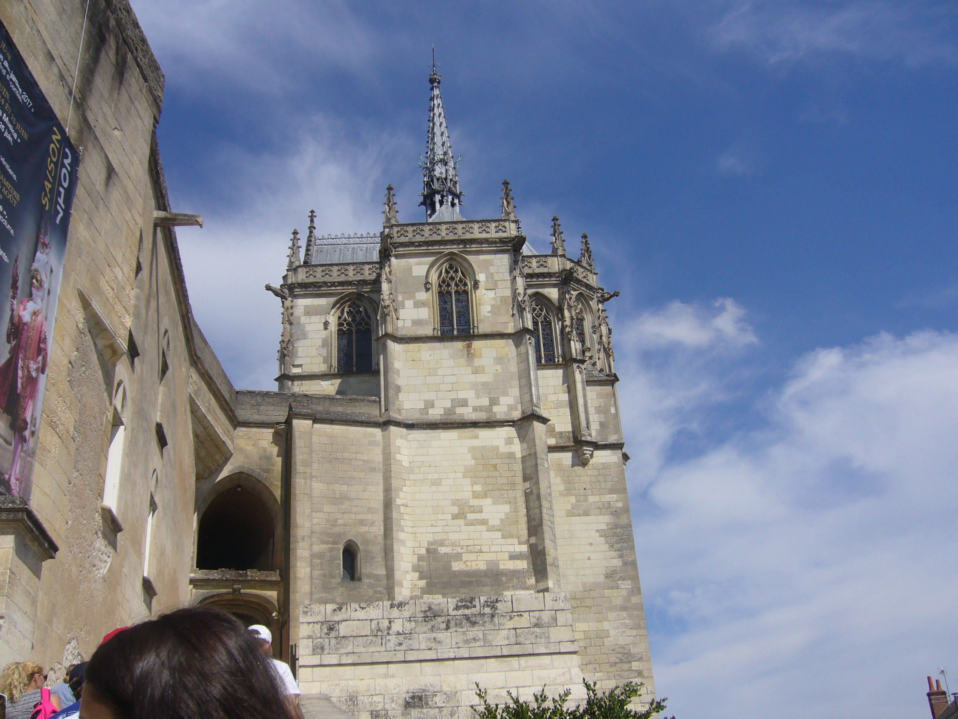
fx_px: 969
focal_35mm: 35
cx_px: 479
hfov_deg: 52.6
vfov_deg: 40.7
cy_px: 360
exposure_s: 1/640
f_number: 5.6
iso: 80
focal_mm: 5.8
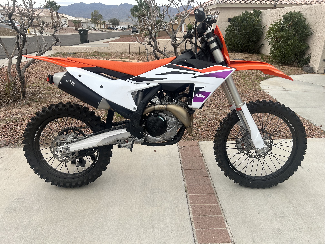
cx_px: 162
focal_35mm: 26
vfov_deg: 53.1
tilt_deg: -22.4
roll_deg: +1.3
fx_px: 244
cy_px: 122
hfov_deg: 67.3
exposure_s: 1/2762
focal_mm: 5.7
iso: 50
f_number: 1.5
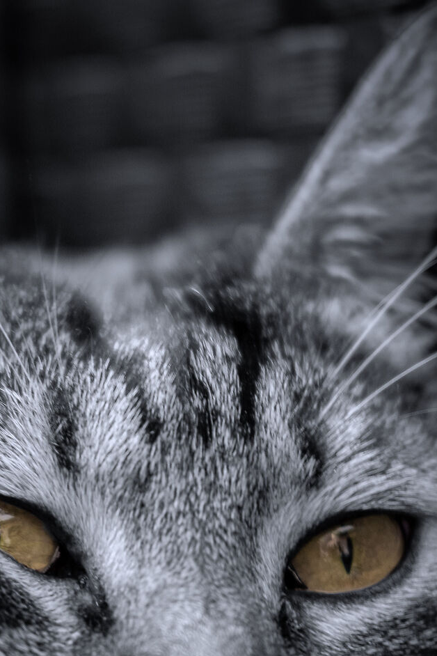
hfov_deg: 10.1
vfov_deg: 15.1
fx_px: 2458
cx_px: 22
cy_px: 557
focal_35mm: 135
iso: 400
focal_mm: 35
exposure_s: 1/60
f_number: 2
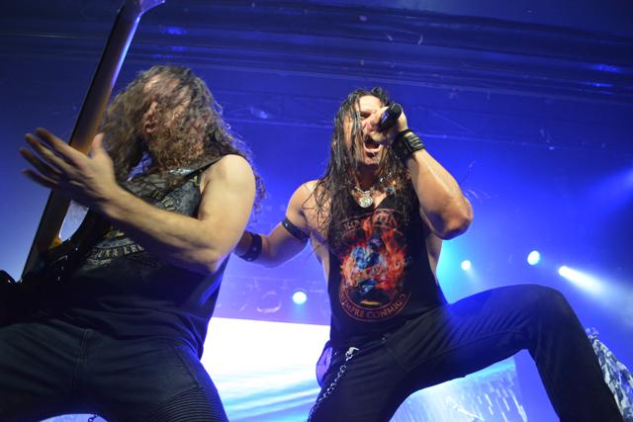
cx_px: 316
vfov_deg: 48.0
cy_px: 211
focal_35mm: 27
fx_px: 475
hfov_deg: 67.4
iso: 2000
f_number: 3.5
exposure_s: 1/60
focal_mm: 18
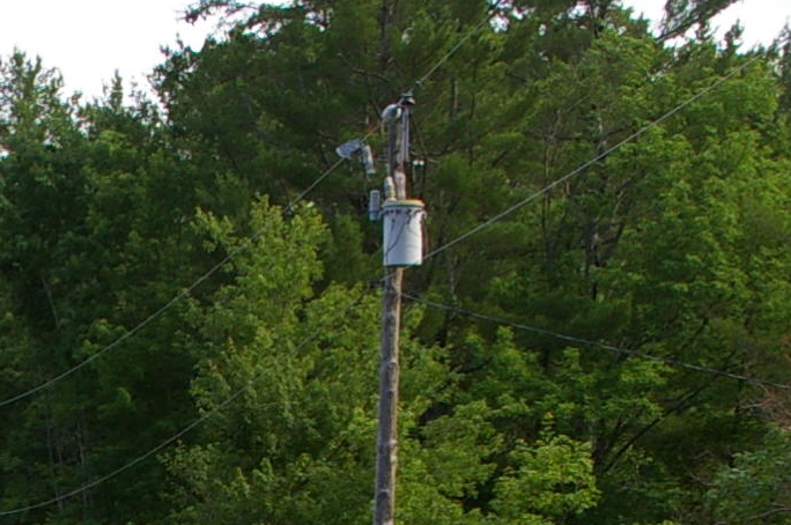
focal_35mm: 158
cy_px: 841
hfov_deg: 12.6
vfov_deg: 8.4
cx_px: -229
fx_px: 3467
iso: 200
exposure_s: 1/180
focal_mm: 24
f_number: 8
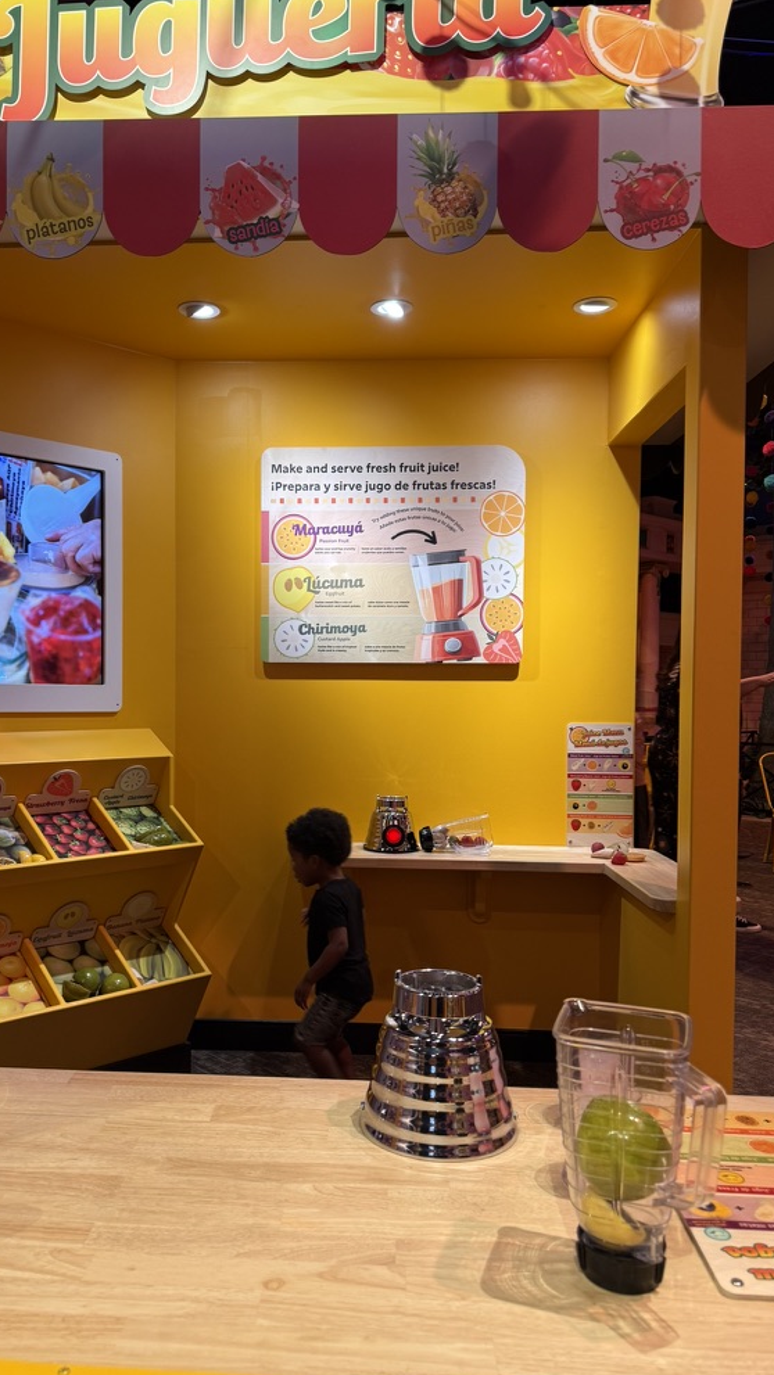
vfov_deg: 69.8
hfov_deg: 42.7
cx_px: 316
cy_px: 704
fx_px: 985
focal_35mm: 27
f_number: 1.78
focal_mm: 6.76
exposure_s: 1/60
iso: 125
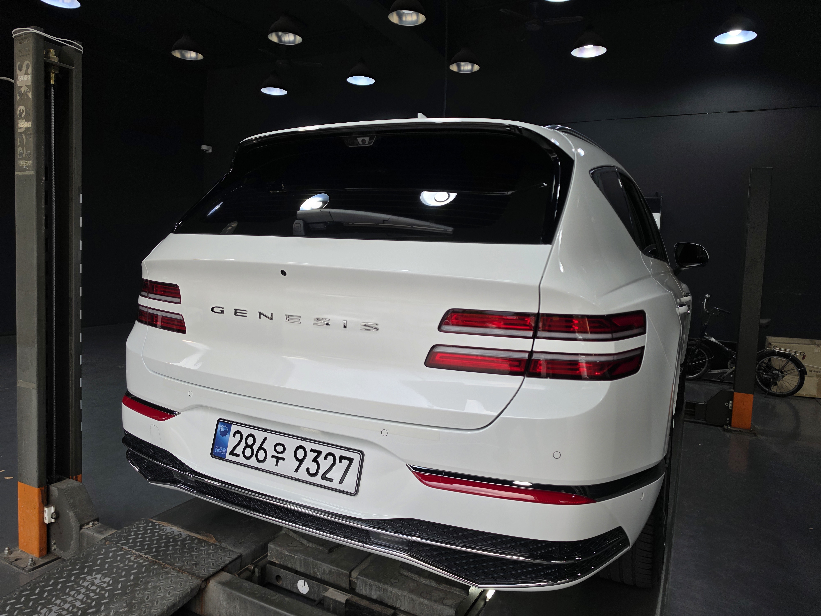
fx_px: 545
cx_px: 410
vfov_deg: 58.9
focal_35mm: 23
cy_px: 308
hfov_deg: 73.9
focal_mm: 6.5
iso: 16
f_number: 1.4
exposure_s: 1/120
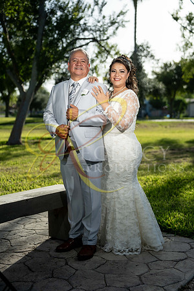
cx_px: 97
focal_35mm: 52
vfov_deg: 38.2
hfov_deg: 26.0
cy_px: 146
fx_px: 420
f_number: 2.2
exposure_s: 1/3200
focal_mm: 52
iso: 160
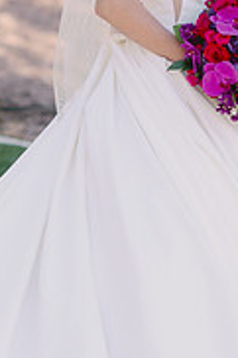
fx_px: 2086
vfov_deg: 9.8
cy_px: 114
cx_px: 253
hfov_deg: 6.5
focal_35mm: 210
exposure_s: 1/320
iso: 80
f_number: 2.5
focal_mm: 85
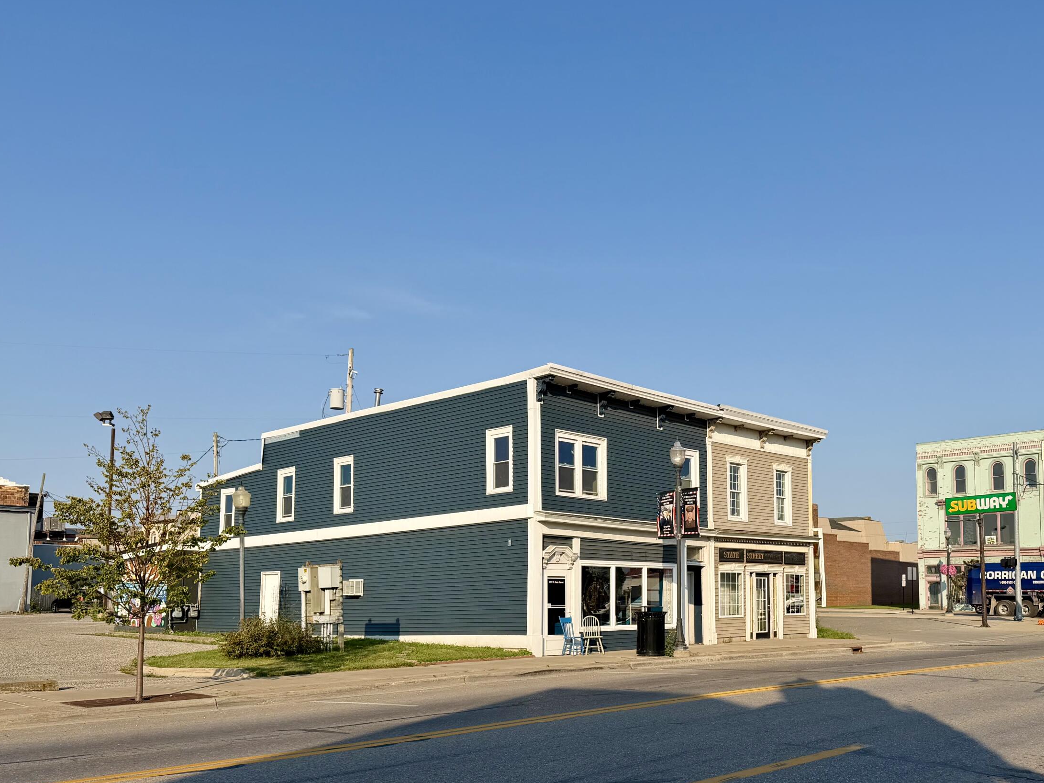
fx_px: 995
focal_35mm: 33
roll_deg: +0.2
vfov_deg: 42.5
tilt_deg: +4.4
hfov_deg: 54.6
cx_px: 667
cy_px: 505
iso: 80
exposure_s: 1/4975
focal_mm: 6.76
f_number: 1.78
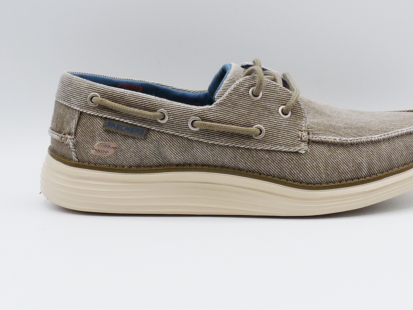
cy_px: 124
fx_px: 775
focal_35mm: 65
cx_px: 240
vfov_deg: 22.5
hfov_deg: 29.8
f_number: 4.5
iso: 100
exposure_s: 1/200
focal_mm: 4.9
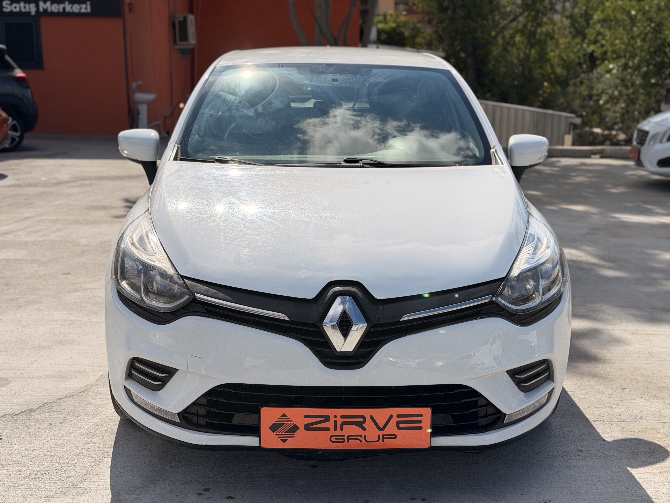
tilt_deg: -11.6
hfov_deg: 39.7
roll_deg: +0.1
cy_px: 252
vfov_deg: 30.3
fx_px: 929
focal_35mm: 48
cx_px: 335
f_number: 1.78
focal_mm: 6.76
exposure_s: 1/11364
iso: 80
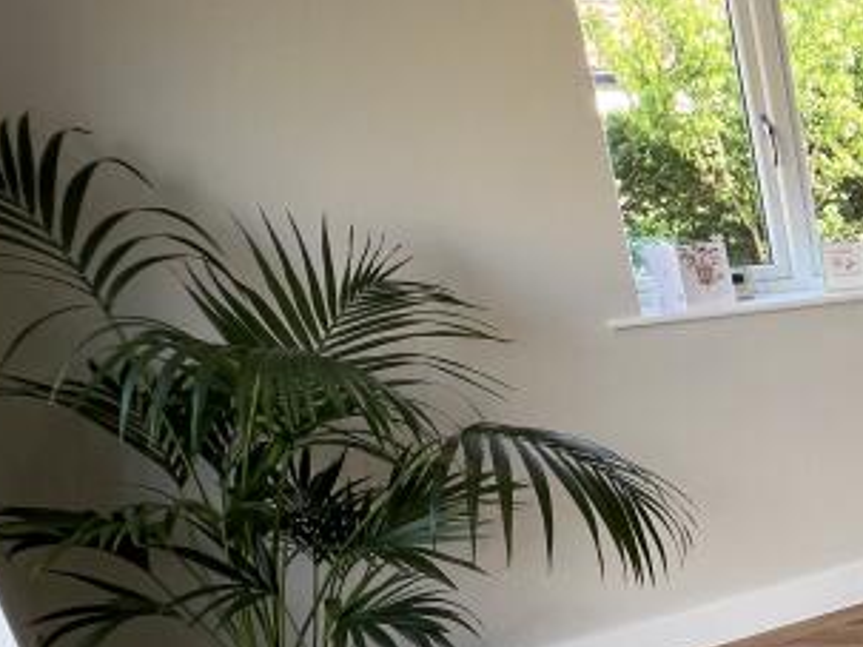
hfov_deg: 27.6
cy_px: 567
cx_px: 1324
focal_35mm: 44
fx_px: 1097
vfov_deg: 31.5
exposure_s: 1/99
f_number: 1.8
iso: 50
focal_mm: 1.57
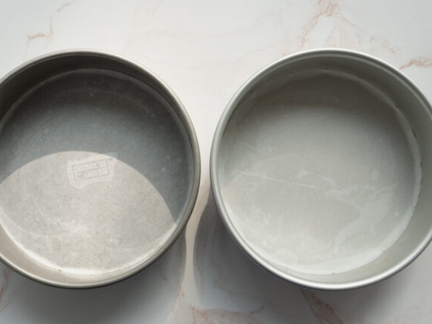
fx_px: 499
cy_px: 166
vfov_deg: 36.0
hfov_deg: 46.8
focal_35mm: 40
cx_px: 201
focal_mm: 18
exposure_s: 1/80
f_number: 6.3
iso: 200
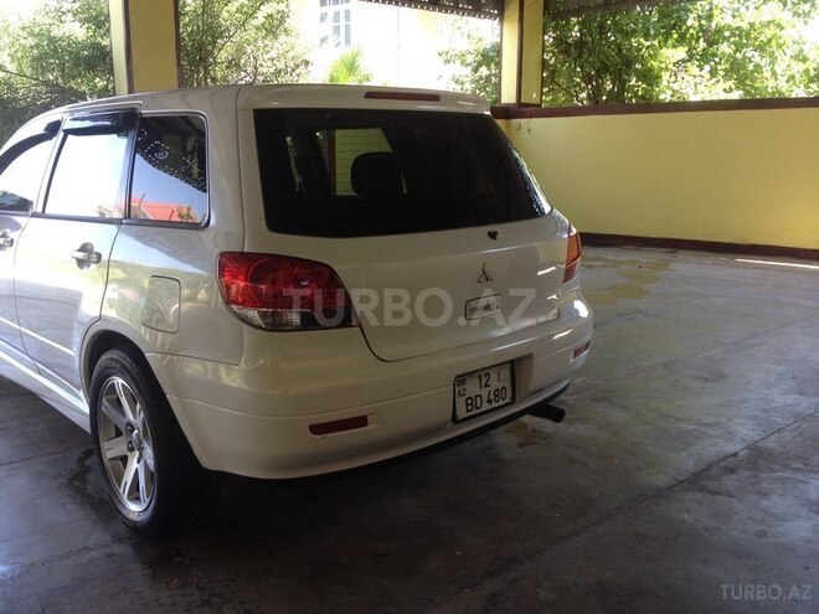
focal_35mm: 35
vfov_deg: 40.7
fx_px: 828
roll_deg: +1.8
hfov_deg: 52.6
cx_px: 410
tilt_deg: -14.0
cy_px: 307
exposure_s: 1/120
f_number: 2.4
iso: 64
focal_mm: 4.28
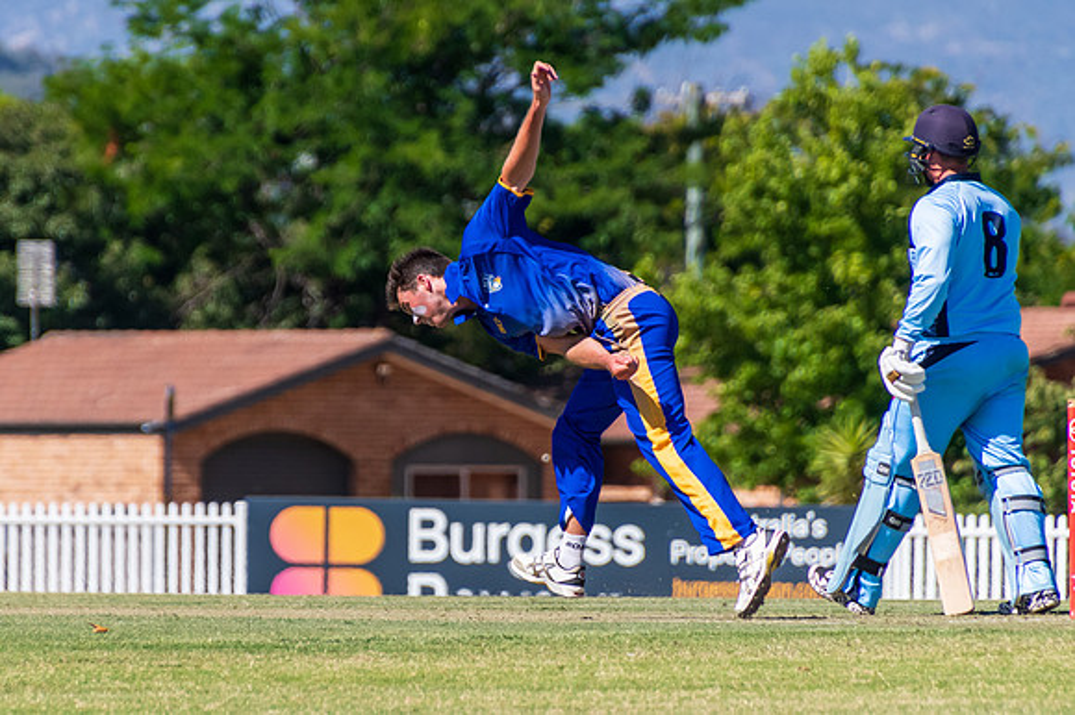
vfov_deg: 1.8
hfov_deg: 2.7
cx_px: 405
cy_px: 330
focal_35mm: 764
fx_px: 22810
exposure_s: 1/2500
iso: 400
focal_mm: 400
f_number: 7.1
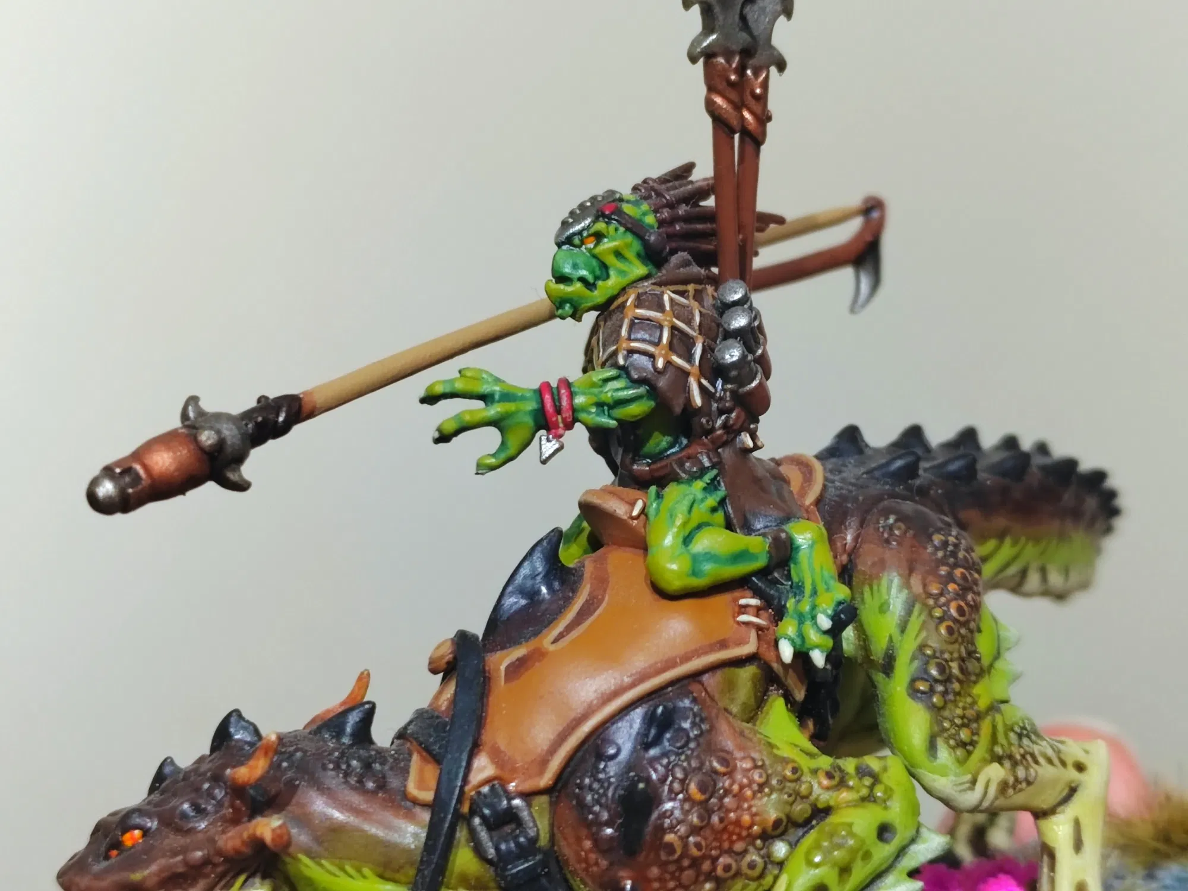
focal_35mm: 67
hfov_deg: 29.0
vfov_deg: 21.9
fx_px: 2299
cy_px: 446
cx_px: 594
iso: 1000
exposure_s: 1/100
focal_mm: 5.52
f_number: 1.9
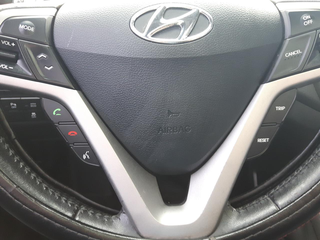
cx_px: 160
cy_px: 120
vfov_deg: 45.4
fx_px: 287
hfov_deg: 58.4
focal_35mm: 31
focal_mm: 3.7
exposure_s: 1/17
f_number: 1.9
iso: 200
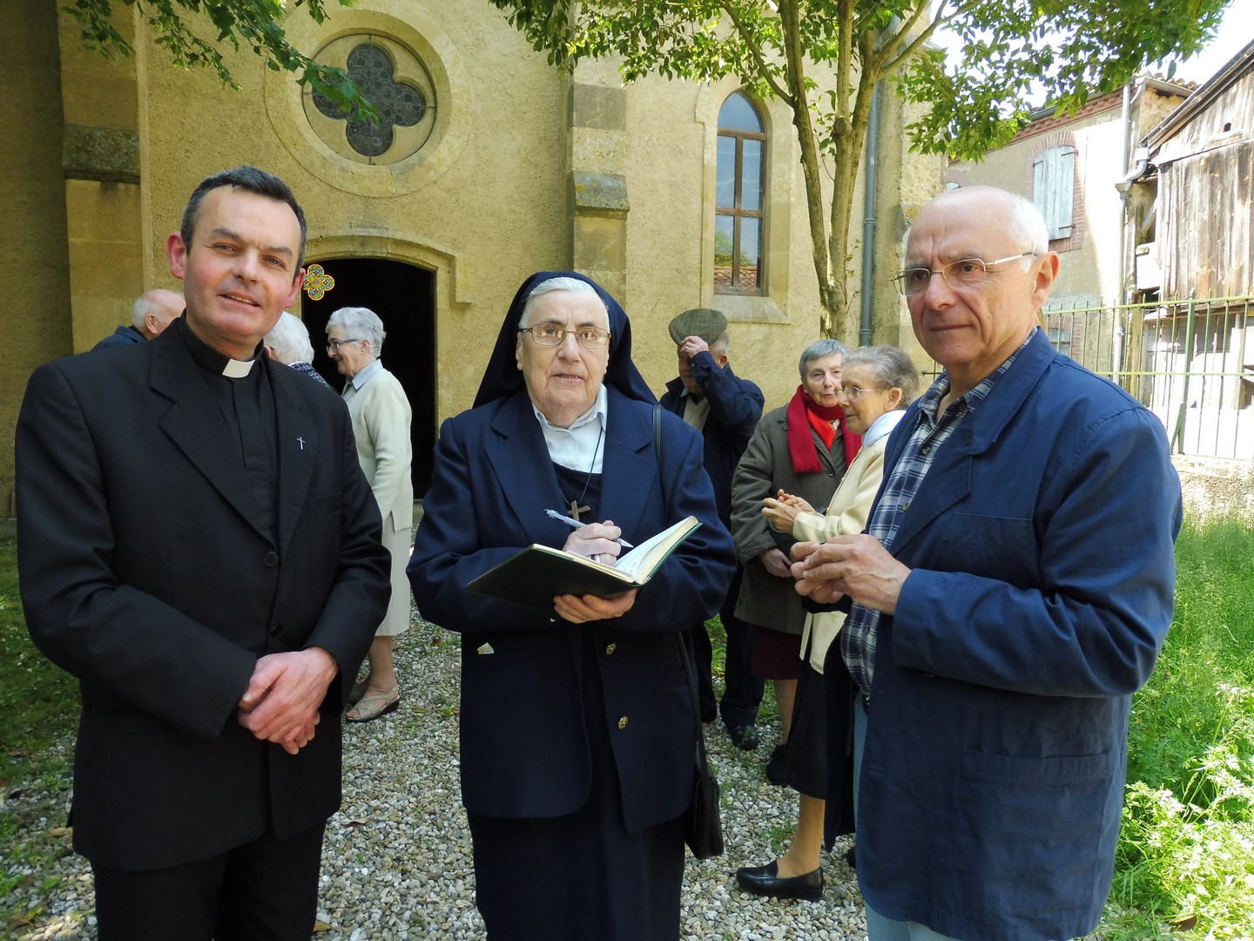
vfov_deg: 56.8
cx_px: 627
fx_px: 869
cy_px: 470
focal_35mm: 24
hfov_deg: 71.6
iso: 100
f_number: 3.3
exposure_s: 1/125
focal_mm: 4.3
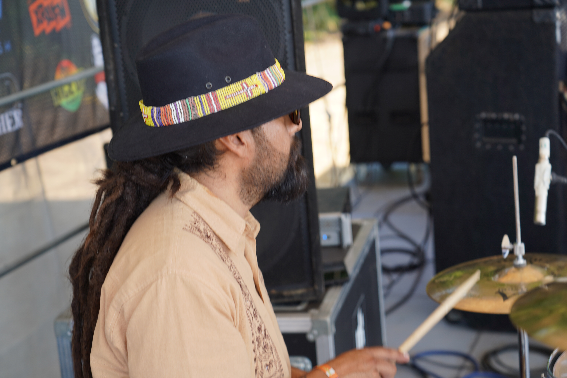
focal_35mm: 72
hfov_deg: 28.1
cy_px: 189
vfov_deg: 18.9
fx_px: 1134
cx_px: 284
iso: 100
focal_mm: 72
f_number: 4.5
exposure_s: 1/125
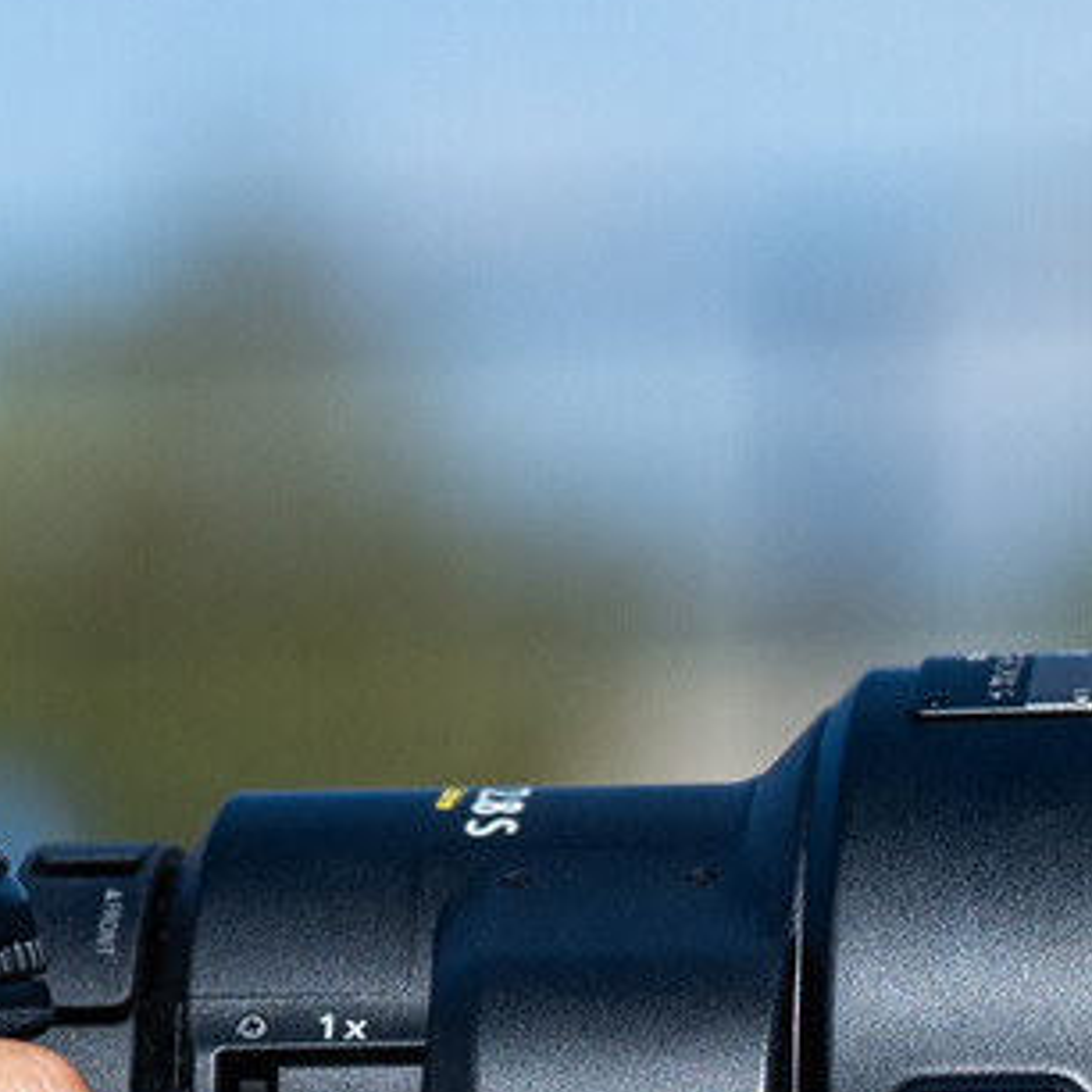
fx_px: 12028
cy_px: 1186
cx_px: 794
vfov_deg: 5.2
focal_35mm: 337
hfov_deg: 5.2
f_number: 2.8
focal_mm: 70
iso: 500
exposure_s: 1/12800
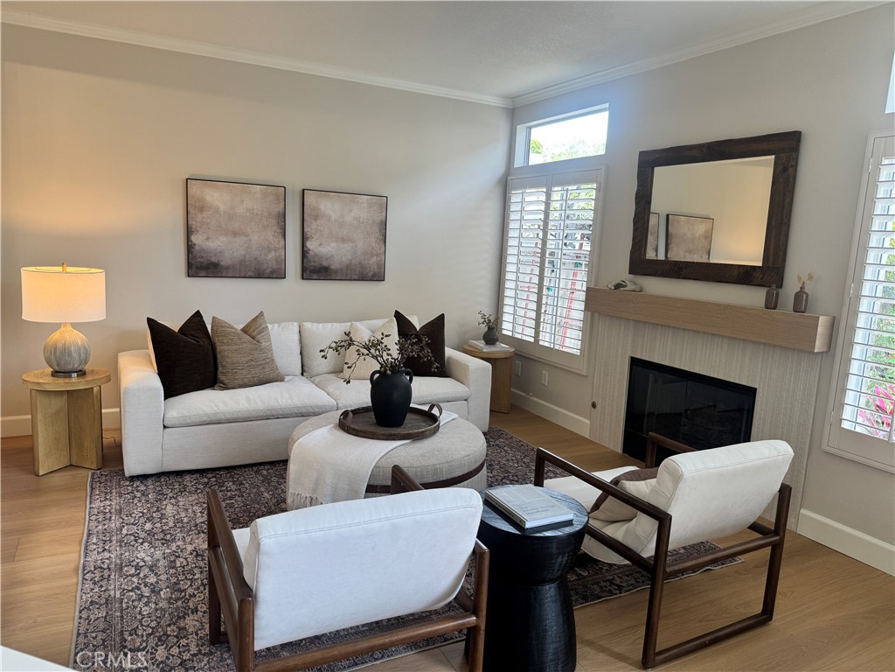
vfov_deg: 56.8
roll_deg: -3.0
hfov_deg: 71.6
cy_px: 336
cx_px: 448
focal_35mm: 24
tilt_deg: -9.6
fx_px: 621
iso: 80
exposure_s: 1/120
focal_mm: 6.76
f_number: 1.78
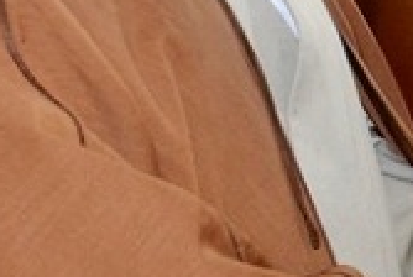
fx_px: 1623
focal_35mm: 141
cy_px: -84
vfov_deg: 9.6
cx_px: 616
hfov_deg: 13.7
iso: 800
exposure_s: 1/60
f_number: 3.8
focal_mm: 21
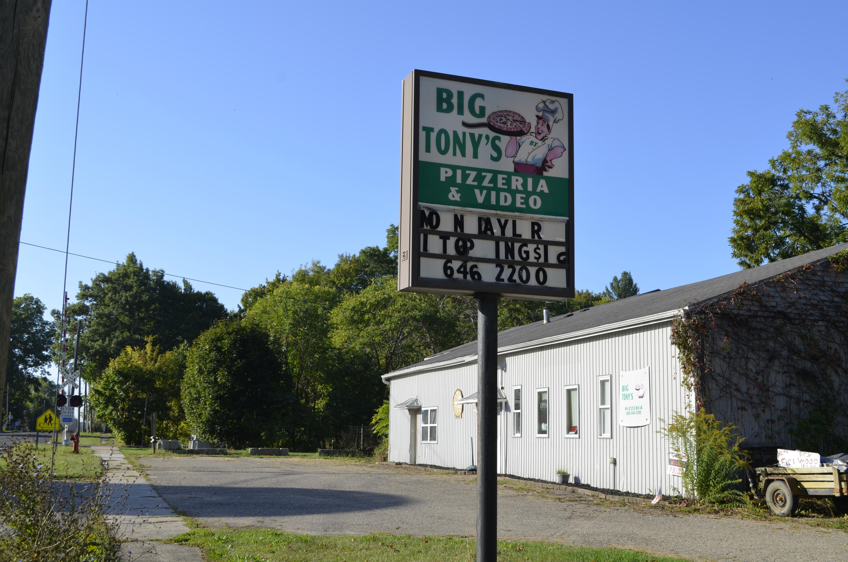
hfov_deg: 49.6
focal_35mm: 39
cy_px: 281
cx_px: 424
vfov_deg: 34.1
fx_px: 917
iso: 140
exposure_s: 1/250
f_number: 8
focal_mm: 26
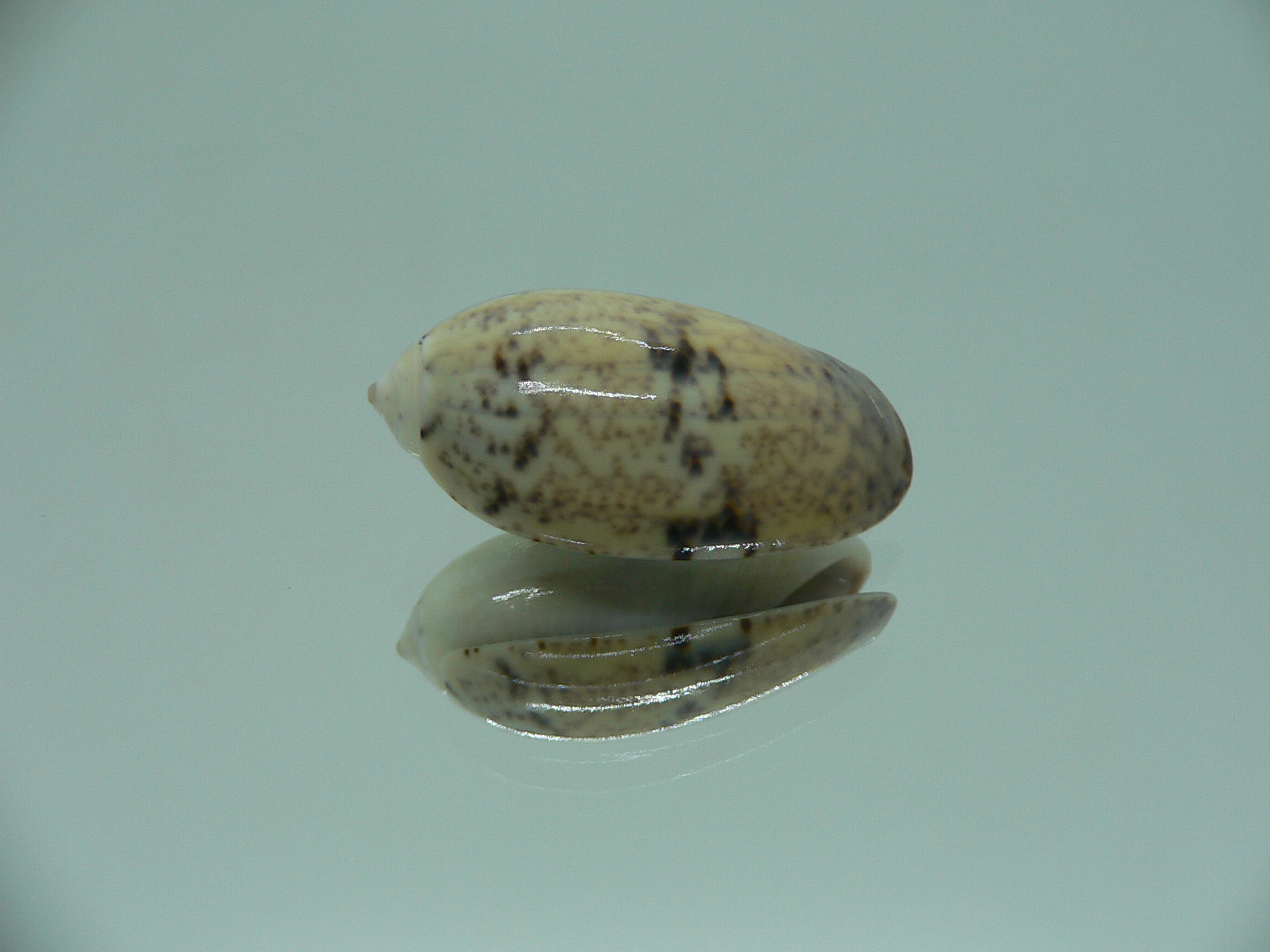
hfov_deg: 51.4
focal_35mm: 36
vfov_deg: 39.7
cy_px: 464
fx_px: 1321
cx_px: 645
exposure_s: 1/60
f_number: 2.8
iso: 80
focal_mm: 4.6
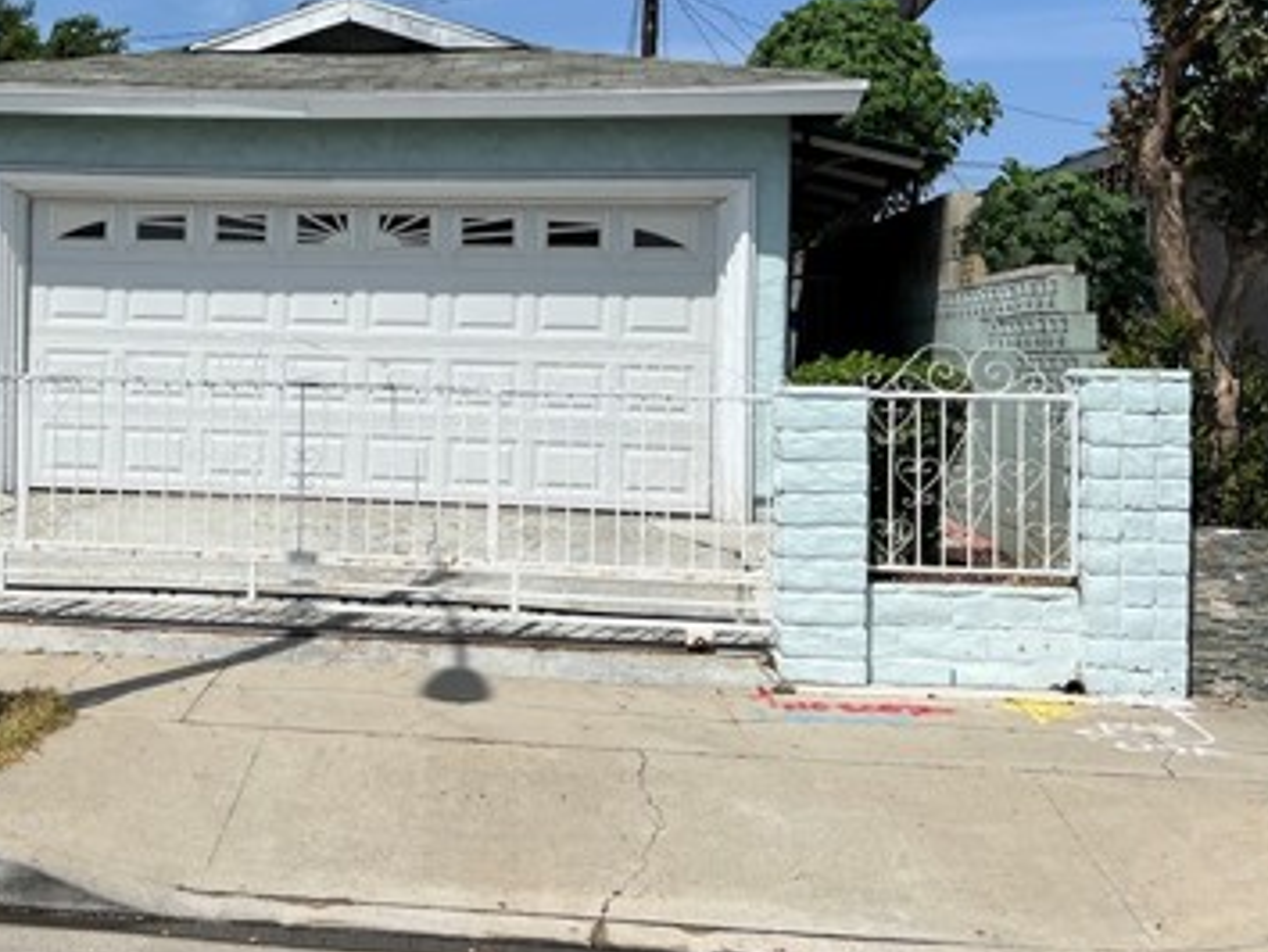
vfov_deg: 30.7
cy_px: 308
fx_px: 1723
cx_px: 269
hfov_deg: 39.0
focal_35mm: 47
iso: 50
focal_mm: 5.7
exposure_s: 1/8000
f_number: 1.5
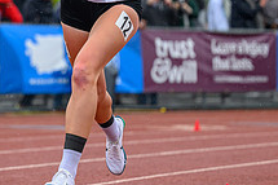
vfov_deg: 5.5
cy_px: 21
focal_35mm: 248
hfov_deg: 8.3
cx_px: 74
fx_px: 1914
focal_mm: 92
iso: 180
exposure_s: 1/2000
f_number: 2.8
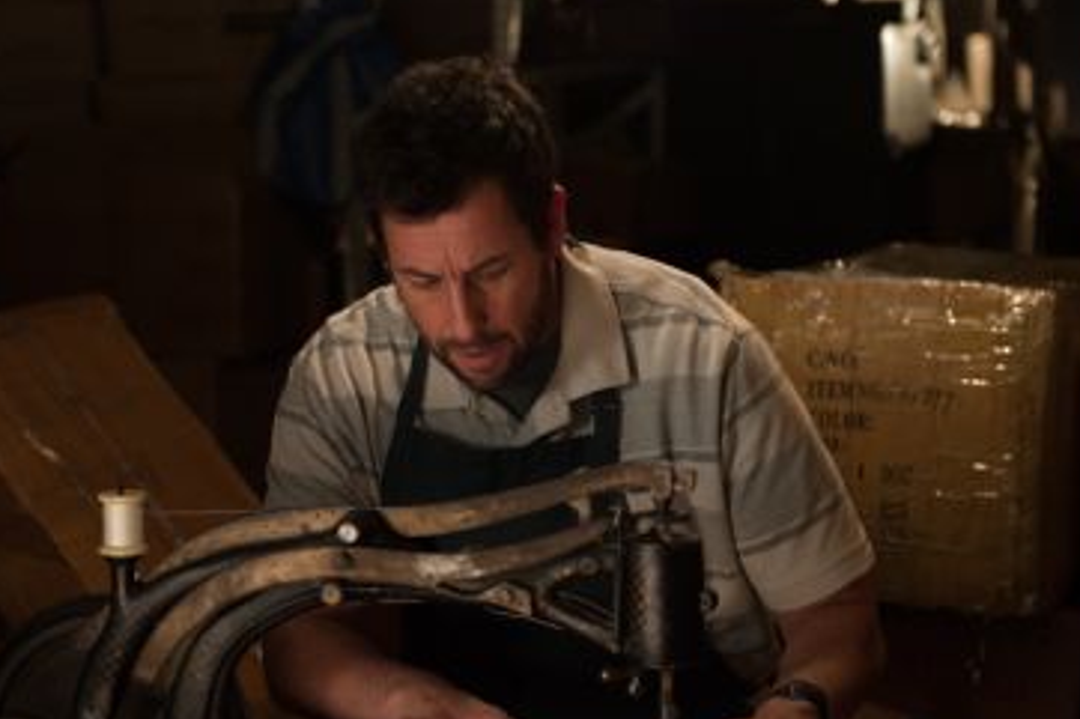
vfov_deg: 11.8
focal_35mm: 116
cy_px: 391
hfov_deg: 17.6
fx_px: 3478
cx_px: 495
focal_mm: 70
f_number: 2.8
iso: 1600
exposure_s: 1/50
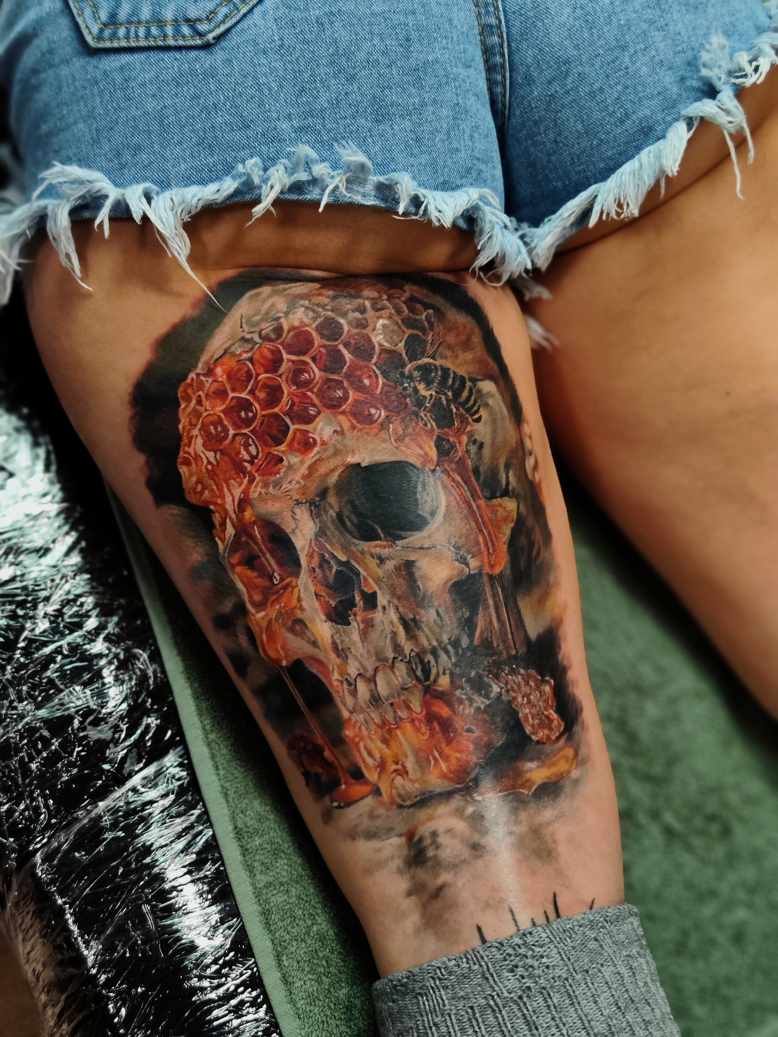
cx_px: 389
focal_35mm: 23
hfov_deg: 58.9
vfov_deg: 73.9
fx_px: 689
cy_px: 518
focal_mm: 7.01
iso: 1379
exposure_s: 1/100
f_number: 1.69
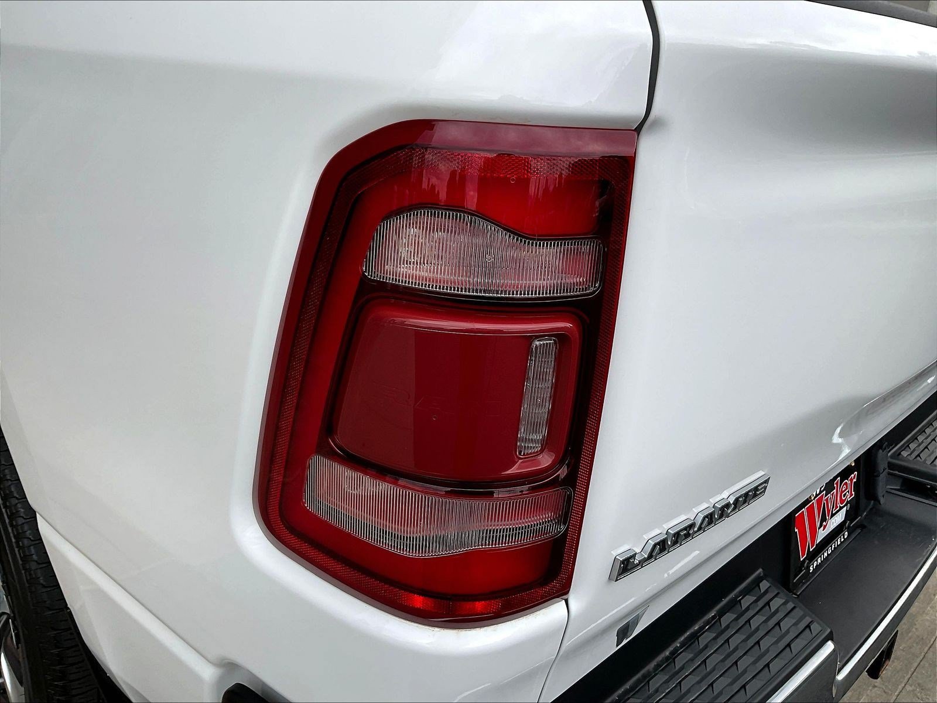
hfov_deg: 61.7
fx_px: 785
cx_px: 468
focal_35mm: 29
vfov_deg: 48.2
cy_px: 352
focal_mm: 3
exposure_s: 1/929
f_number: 1.8
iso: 16
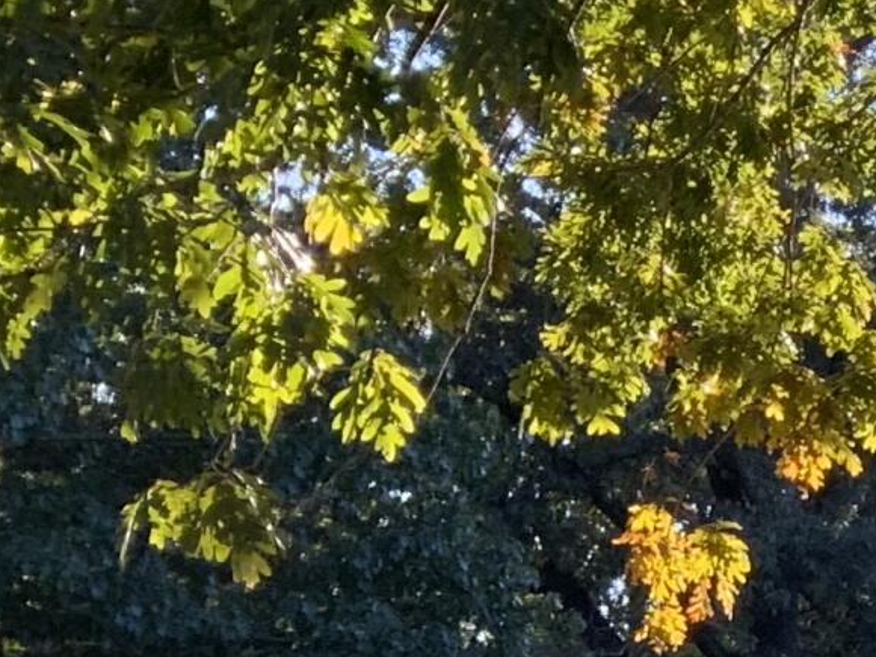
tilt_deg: -5.1
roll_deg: -0.9
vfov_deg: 9.4
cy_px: 1234
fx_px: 3796
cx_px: 2160
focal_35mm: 150
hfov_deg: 11.0
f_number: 1.8
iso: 16
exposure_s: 1/265
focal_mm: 3
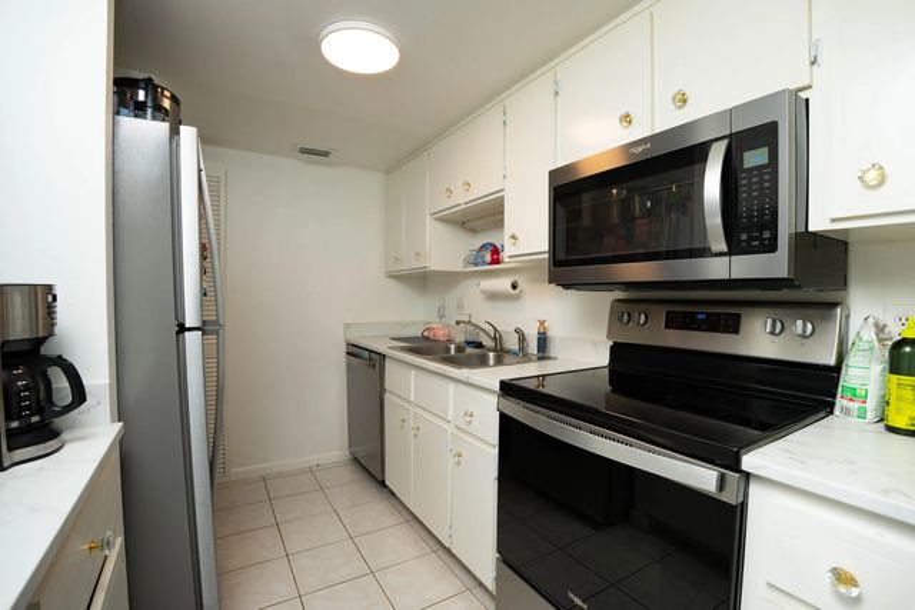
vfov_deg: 74.5
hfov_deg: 97.5
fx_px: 401
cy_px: 305
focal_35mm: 16
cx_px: 458
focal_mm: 10
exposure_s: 1/125
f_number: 3.5
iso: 320
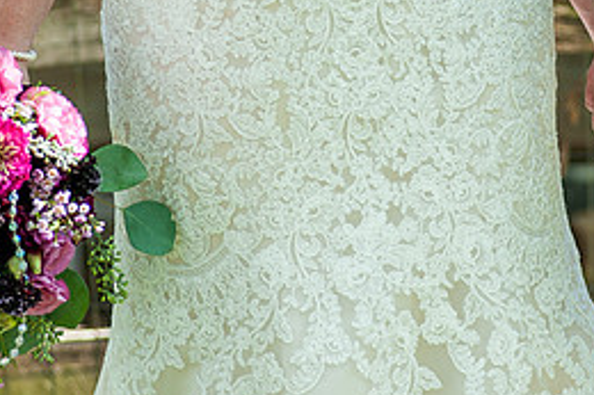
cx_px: 503
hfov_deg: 5.9
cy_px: 27
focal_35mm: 350
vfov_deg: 3.9
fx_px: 5771
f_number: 3.2
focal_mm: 145
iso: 160
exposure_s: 1/250
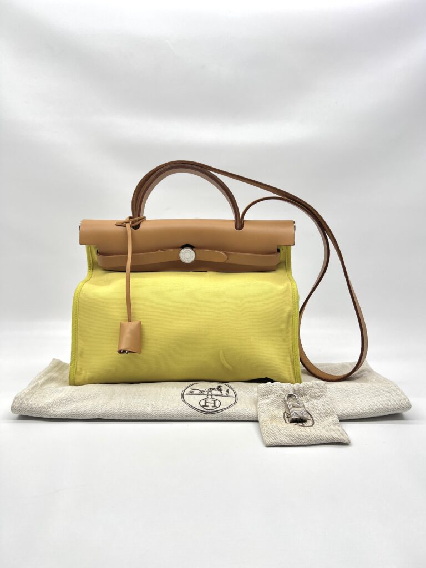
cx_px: 213
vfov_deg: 67.3
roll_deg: -0.7
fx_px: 427
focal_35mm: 26
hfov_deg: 53.1
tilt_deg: -8.2
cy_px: 284
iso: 40
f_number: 1.5
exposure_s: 1/154
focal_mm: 5.7
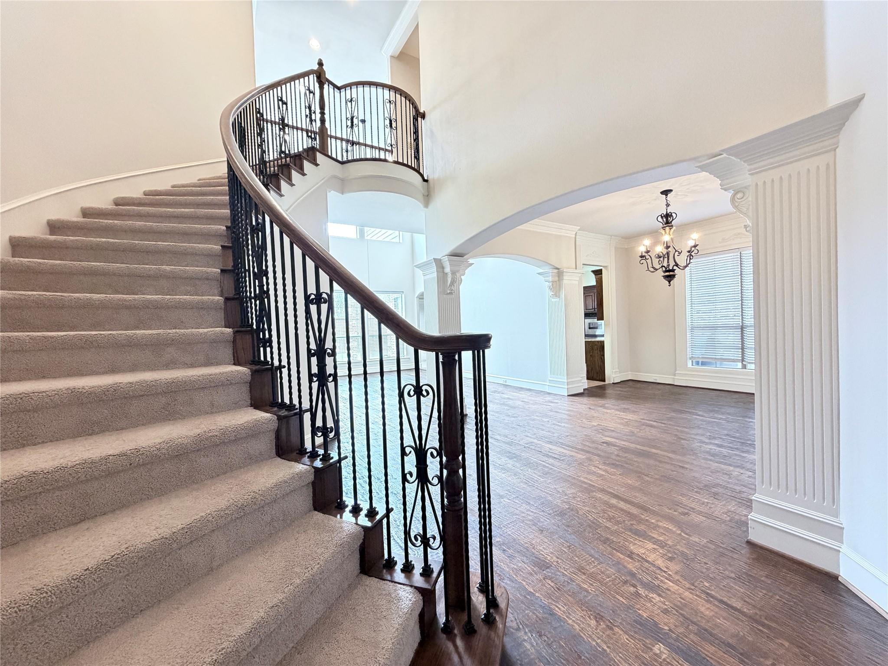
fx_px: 359
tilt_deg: -2.2
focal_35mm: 14
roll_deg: +2.5
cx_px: 444
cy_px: 333
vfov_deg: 85.7
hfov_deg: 102.1
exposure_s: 1/60
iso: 500
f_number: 2.2
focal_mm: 2.22
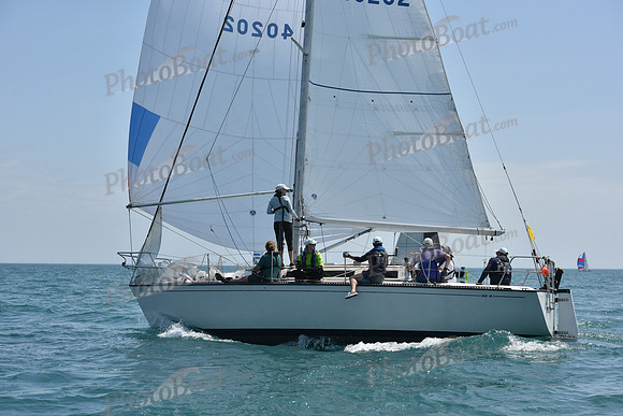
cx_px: 312
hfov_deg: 28.8
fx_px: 1212
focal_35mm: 70
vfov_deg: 19.5
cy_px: 208
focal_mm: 70
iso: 250
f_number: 8
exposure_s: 1/1250
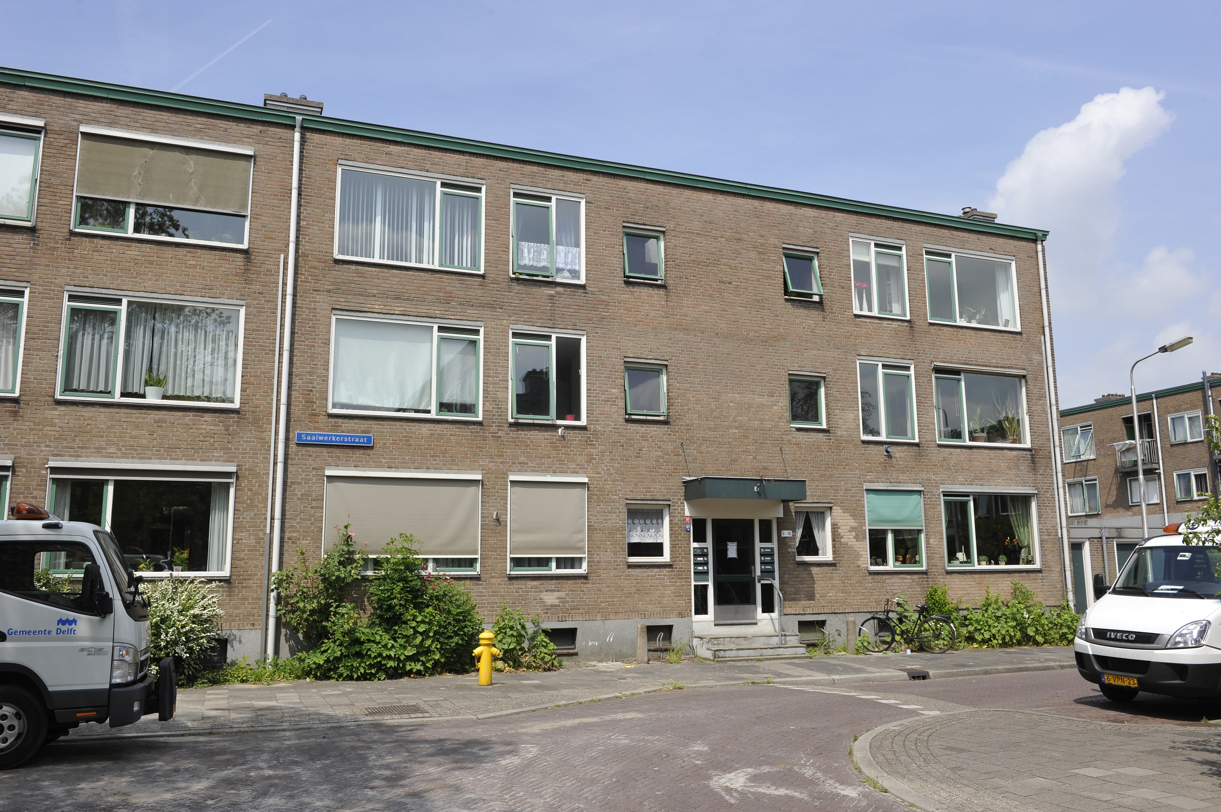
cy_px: 406
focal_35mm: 29
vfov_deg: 44.9
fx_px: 983
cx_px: 610
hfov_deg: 63.7
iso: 640
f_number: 13
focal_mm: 29
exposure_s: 1/640
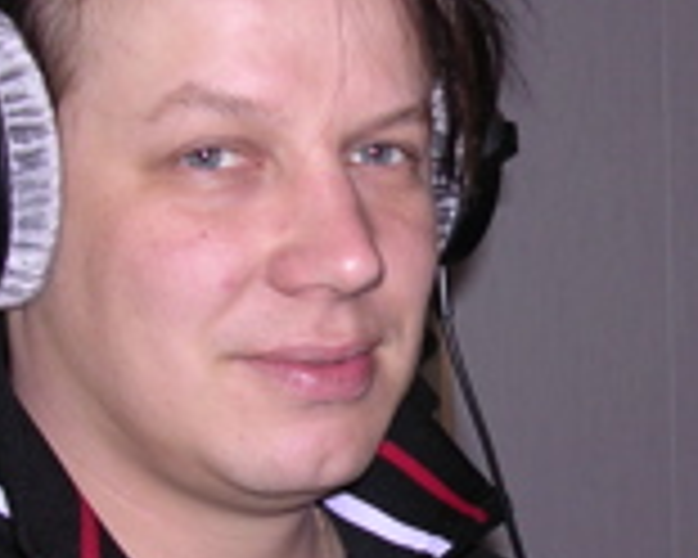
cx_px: 639
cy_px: 320
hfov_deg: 19.6
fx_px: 1983
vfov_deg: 16.0
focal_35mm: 96
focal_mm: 5.8
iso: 100
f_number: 2.8
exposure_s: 1/60.1
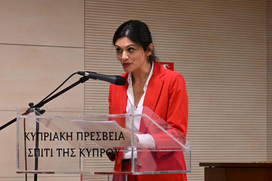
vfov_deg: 7.6
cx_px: 136
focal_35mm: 180
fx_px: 1360
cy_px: 90
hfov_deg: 11.4
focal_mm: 120
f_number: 5.6
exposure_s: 1/250
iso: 8000
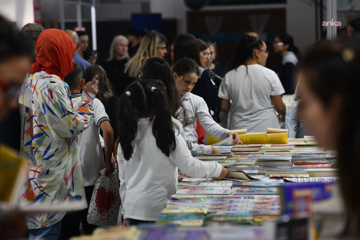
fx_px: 2000
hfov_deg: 10.3
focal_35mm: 200
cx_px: 180
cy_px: 120
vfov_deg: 6.9
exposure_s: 1/125
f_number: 8
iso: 800
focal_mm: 200
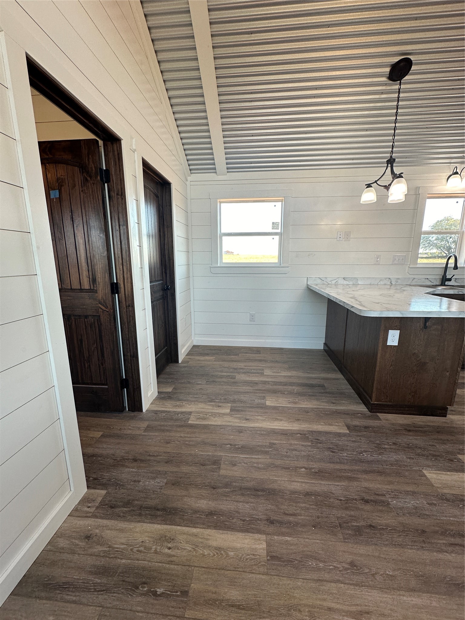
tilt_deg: -10.9
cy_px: 310
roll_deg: +0.9
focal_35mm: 14
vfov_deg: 102.1
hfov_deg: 85.7
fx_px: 251
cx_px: 232
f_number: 2.2
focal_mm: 2.22
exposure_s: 1/120
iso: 80
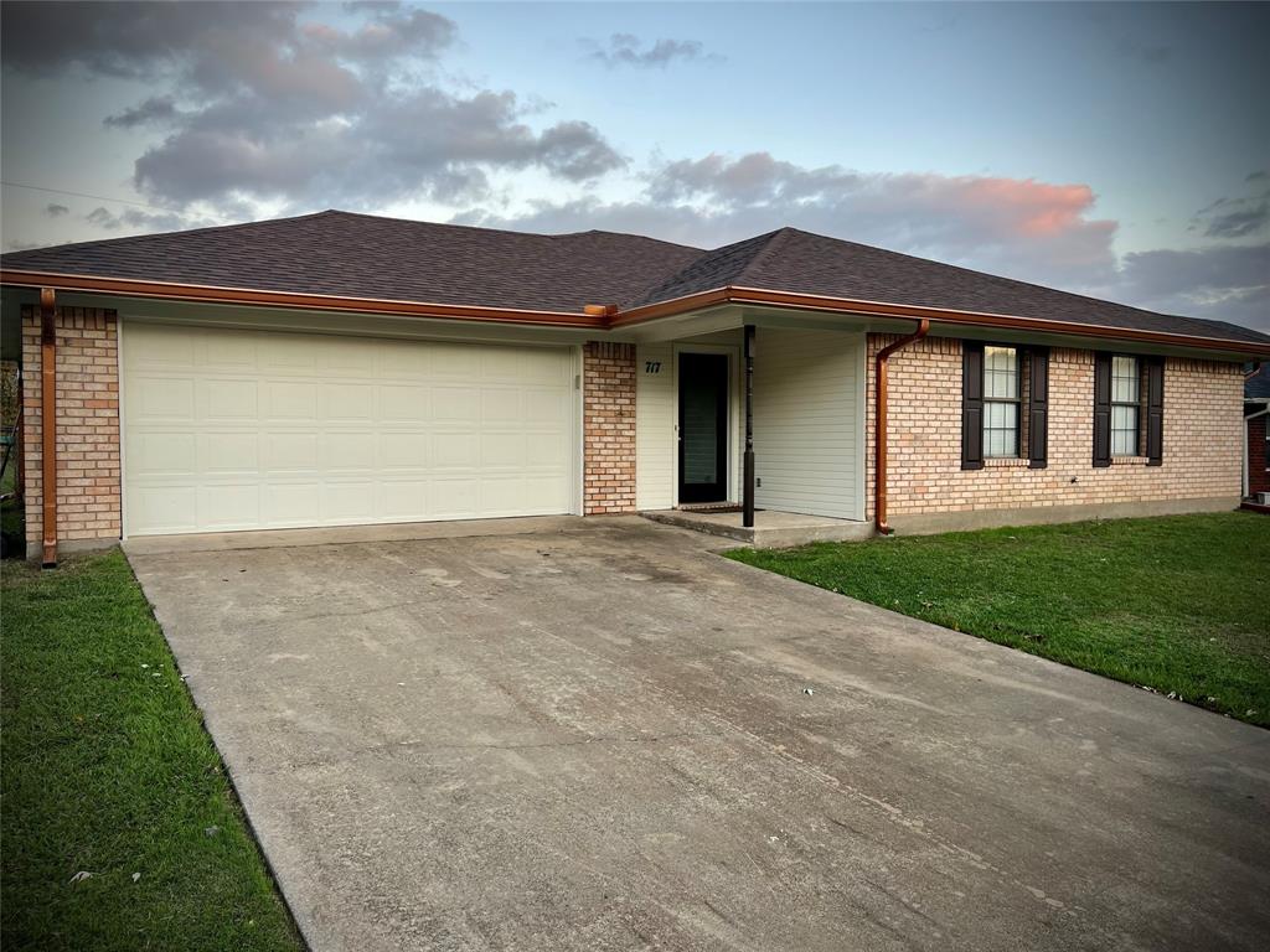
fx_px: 954
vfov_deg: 53.1
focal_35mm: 26
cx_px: 635
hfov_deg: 67.3
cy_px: 476
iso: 50
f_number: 1.5
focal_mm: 5.7
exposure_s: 1/121
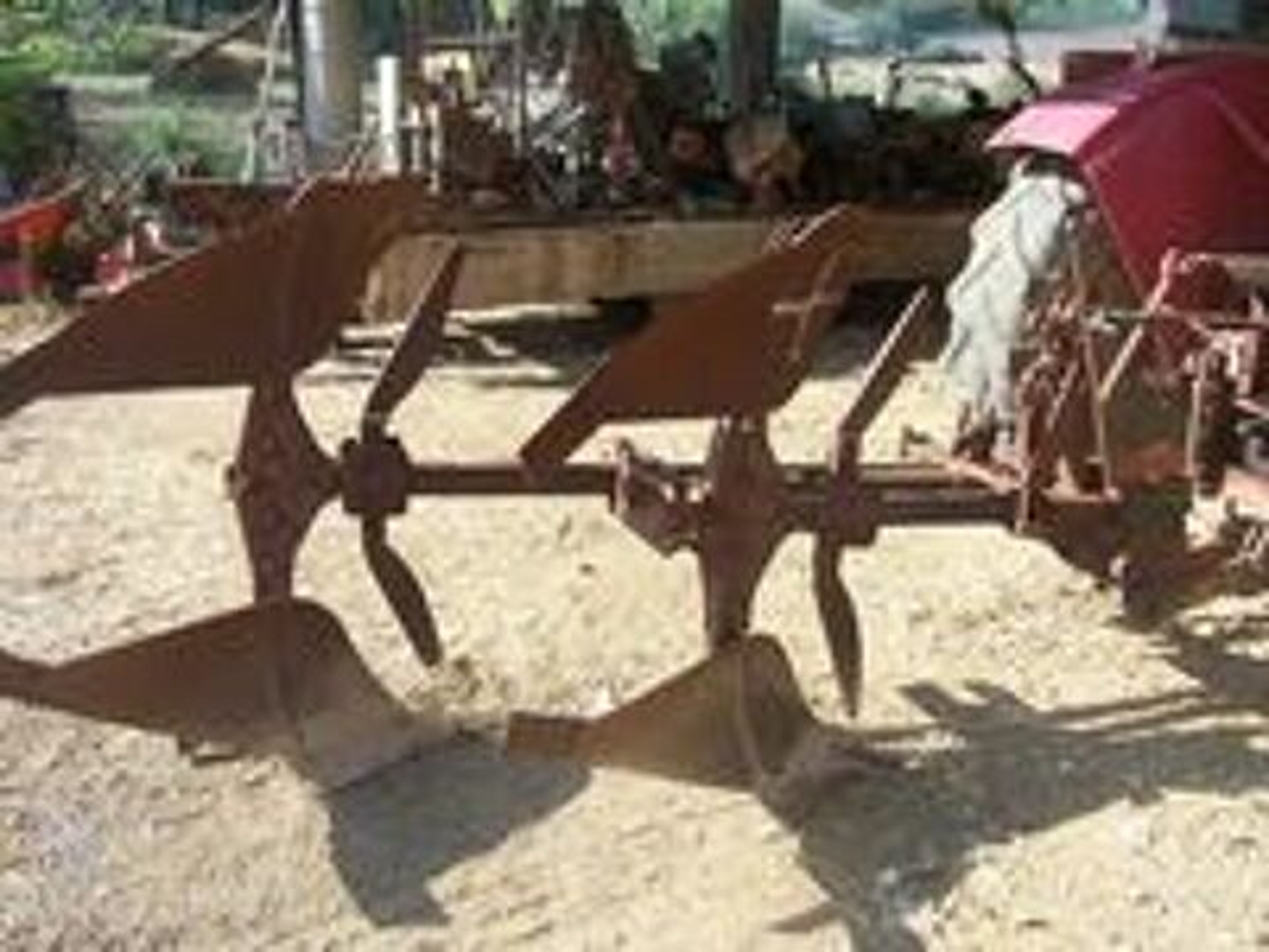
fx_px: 1283
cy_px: 476
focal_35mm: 35
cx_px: 634
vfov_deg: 40.7
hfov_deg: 52.6
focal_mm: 6
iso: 80
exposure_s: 1/350
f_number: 2.8
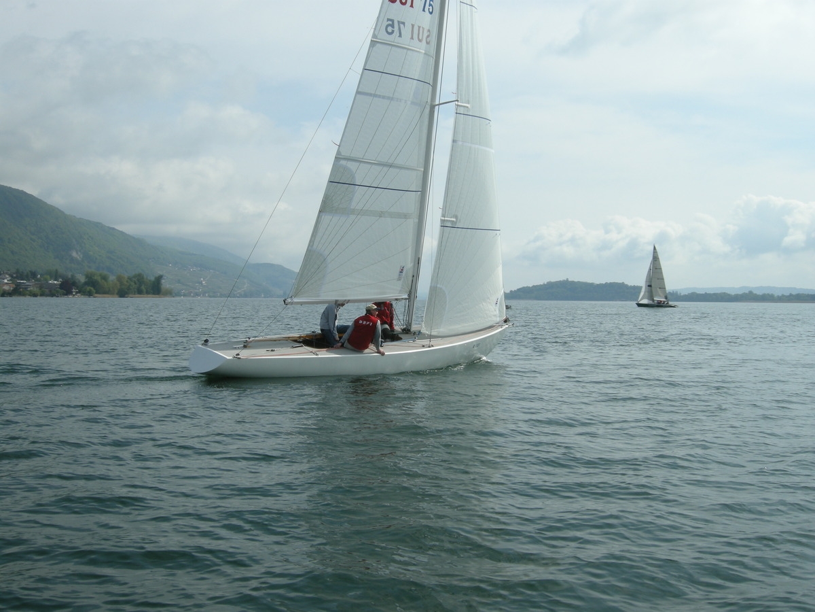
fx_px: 942
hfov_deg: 46.8
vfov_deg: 36.0
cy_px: 306
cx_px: 408
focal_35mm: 40
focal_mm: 8.5
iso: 64
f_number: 6.4
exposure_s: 1/308
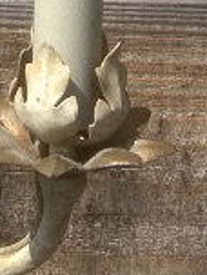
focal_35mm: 205
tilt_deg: -6.1
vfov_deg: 9.0
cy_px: -288
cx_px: 104
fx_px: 1635
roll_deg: -1.1
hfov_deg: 7.2
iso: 50
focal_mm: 5.7
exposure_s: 1/3968
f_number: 1.5
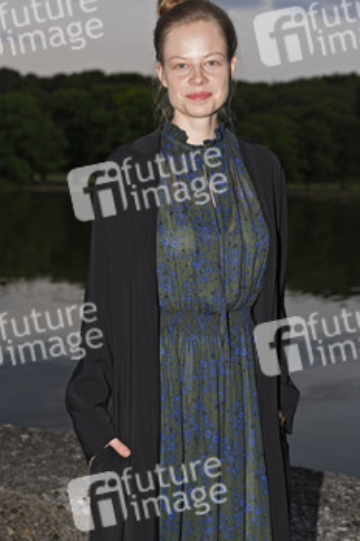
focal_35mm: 63
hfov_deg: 21.5
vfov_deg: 31.9
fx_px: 947
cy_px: 262
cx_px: 192
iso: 320
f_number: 4.5
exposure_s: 1/125
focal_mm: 55
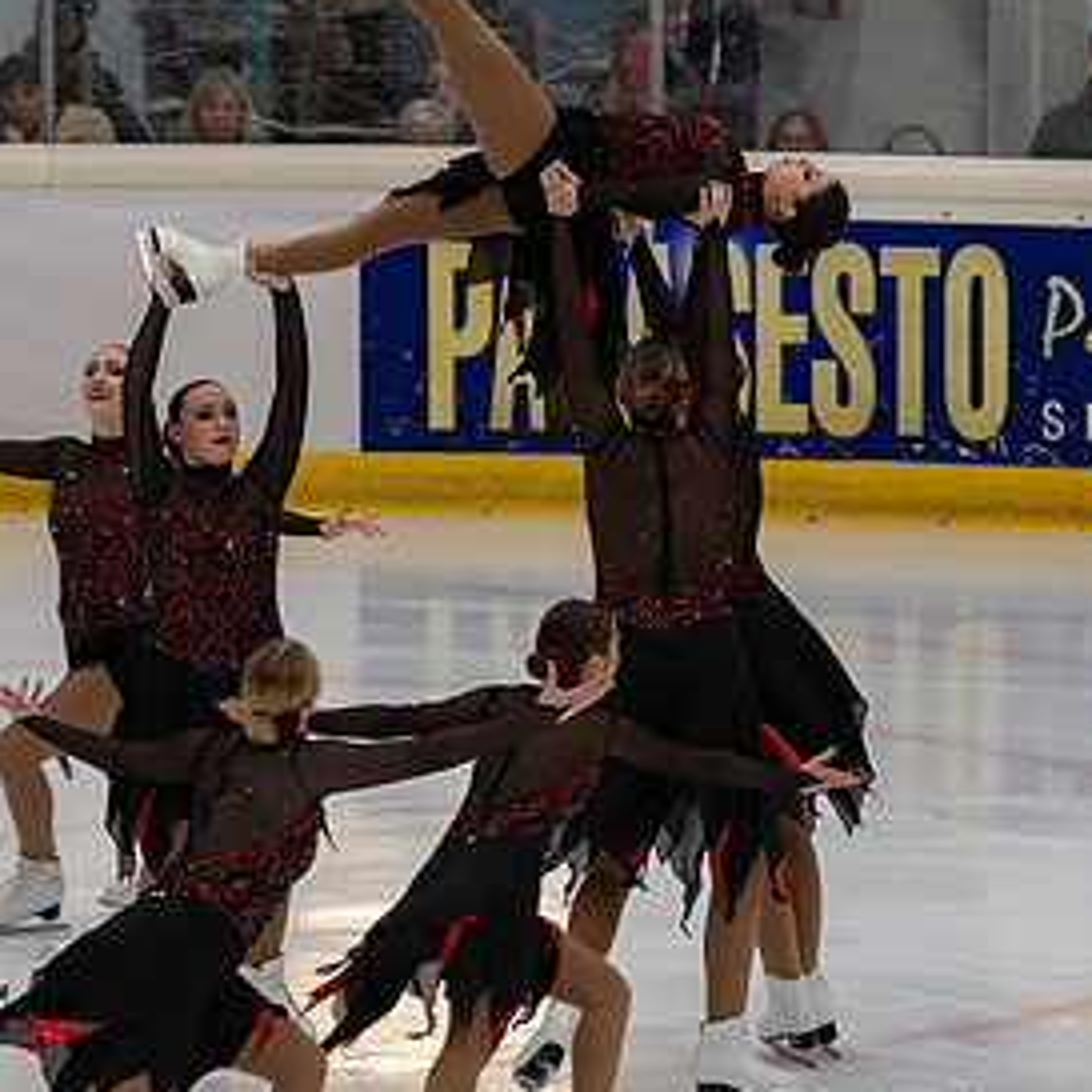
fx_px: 14990
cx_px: 580
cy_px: 410
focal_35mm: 420
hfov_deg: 4.2
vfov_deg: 4.2
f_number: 4.5
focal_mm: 155
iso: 800
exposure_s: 1/320
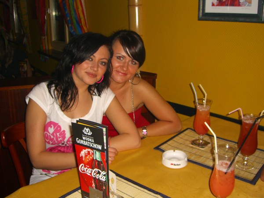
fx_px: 290
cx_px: 132
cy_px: 99
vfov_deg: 37.7
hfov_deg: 49.0
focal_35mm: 38
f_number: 2.8
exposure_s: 1/60
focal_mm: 7.9
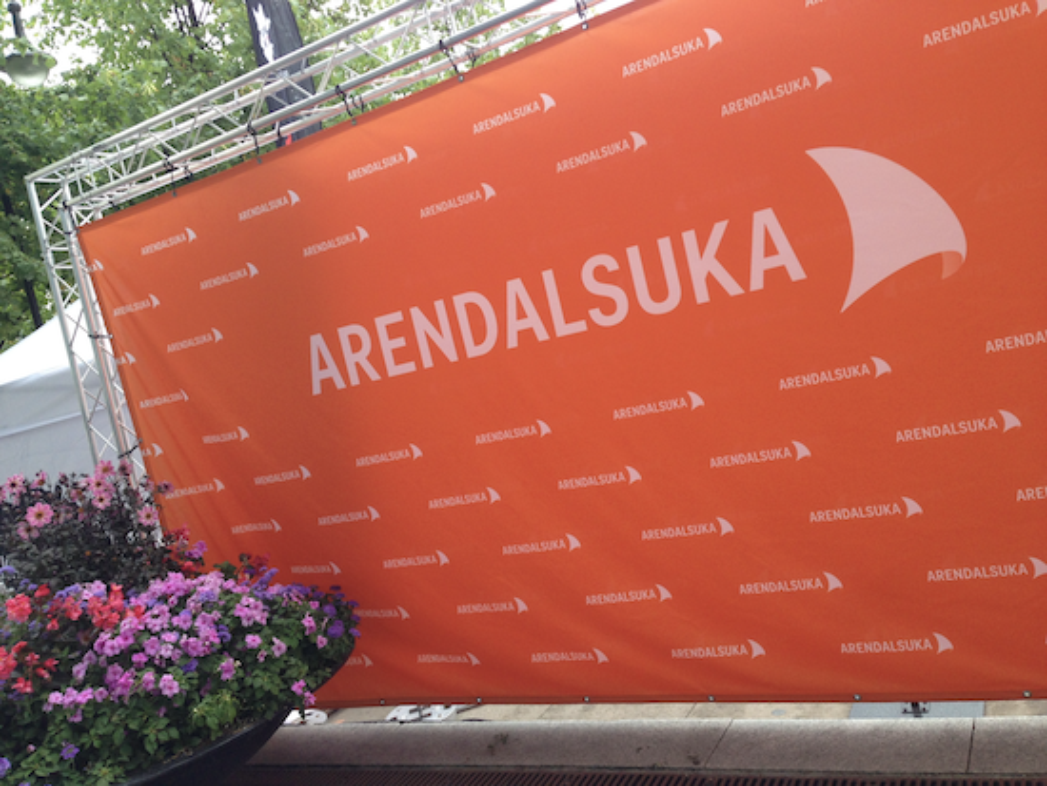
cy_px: 393
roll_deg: +14.7
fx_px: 999
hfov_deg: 55.3
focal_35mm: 33
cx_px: 524
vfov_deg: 43.0
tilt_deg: -4.2
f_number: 2.4
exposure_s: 1/120
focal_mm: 4.12
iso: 80
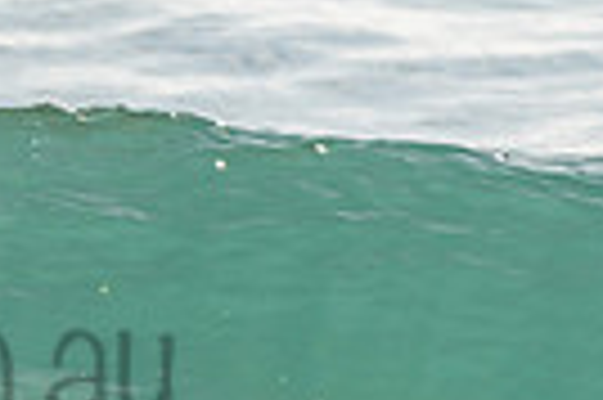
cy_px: 312
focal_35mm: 2171
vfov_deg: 0.6
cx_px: -302
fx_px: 36320
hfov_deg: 1.0
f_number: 5.6
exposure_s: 1/2000
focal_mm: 500
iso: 110
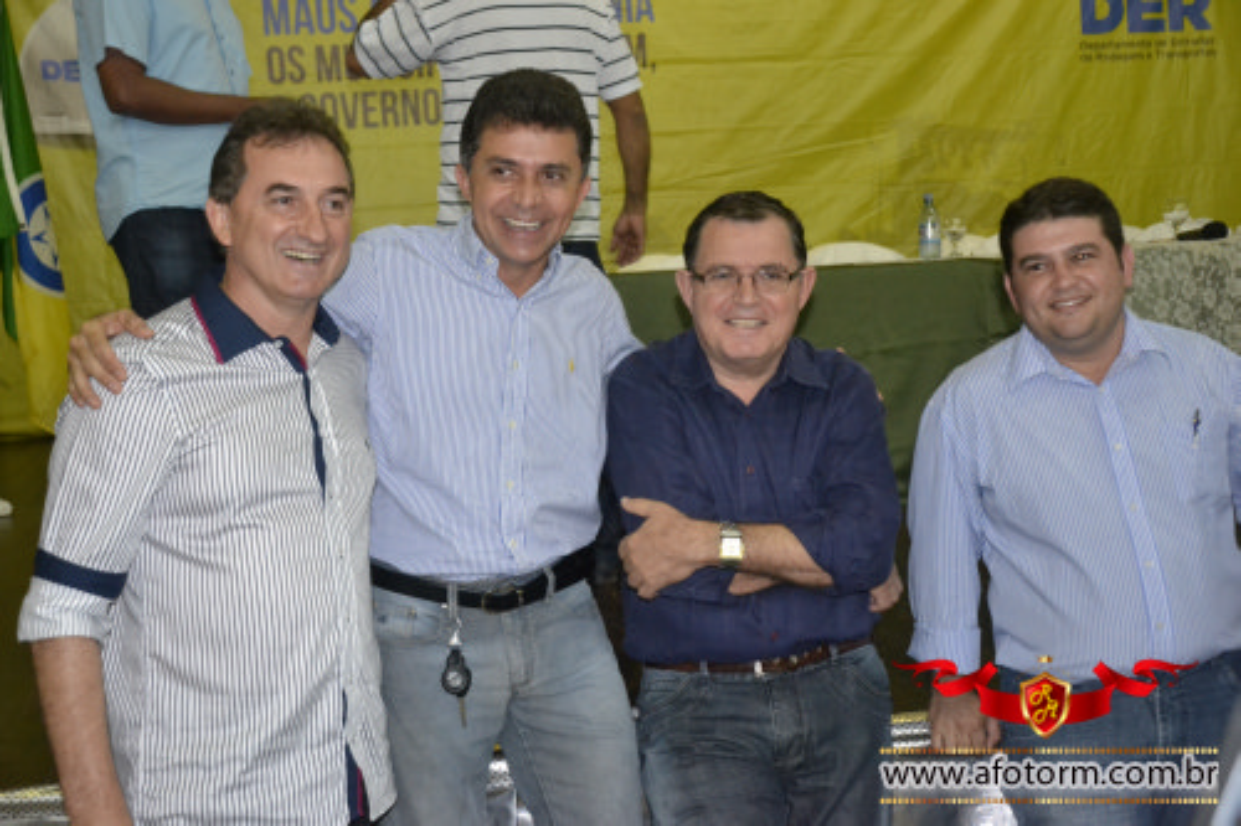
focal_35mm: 46
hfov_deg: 42.3
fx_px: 1602
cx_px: 620
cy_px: 413
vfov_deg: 28.9
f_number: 4
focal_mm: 31
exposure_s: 1/60
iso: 3200
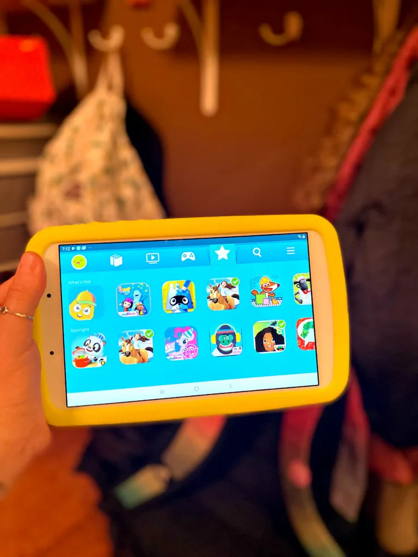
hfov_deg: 53.1
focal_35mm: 26
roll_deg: -2.3
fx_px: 419
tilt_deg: -23.0
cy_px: 278
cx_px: 209
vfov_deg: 67.3
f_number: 1.8
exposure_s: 1/60
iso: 500
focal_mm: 4.25
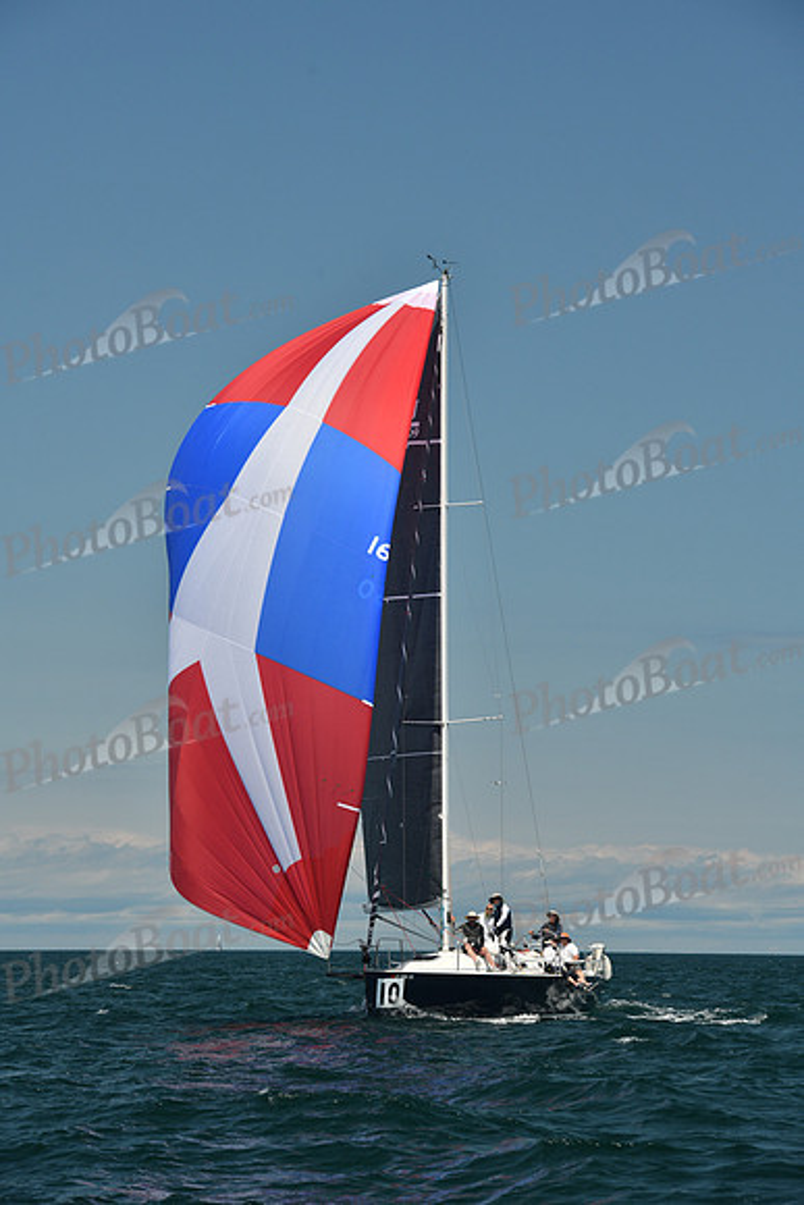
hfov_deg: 11.0
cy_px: 602
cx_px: 402
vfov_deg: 16.4
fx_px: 4185
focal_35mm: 125
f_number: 8
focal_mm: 125
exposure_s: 1/640
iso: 320
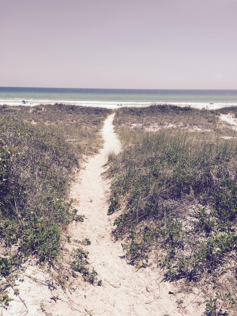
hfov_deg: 48.2
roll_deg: +0.0
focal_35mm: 29
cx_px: 118
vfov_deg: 61.7
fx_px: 265
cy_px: 158
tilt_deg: -14.2
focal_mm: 4.15
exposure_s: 1/2475
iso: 32
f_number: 2.2
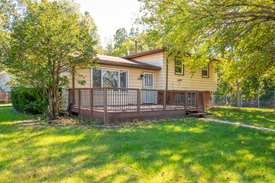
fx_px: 199
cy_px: 92
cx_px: 138
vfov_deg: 49.5
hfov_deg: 69.4
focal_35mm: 26
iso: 250
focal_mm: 26
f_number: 6.3
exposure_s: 1/80
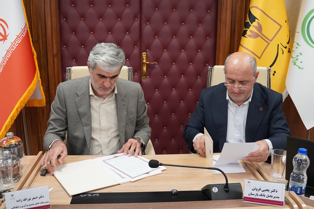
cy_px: 104
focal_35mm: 37
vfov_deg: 36.0
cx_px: 157
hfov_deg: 51.9
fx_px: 323
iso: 2000
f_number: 4
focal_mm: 25
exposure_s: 1/160
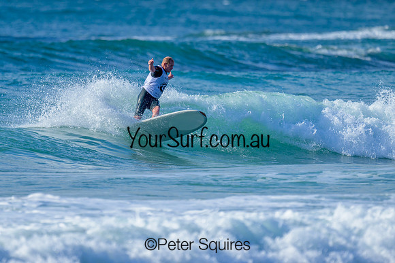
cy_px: 103
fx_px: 12075
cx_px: 129
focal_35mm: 1100
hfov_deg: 1.9
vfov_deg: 1.3
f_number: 6.3
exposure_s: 1/2000
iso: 280
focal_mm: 800
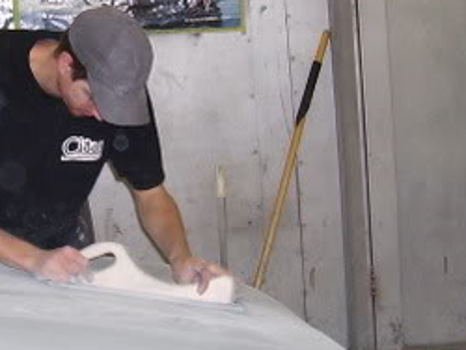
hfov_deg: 21.7
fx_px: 1172
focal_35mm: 87
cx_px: 9
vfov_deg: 16.9
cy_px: 93
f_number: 2.7
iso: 80
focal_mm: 5.6
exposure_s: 1/60
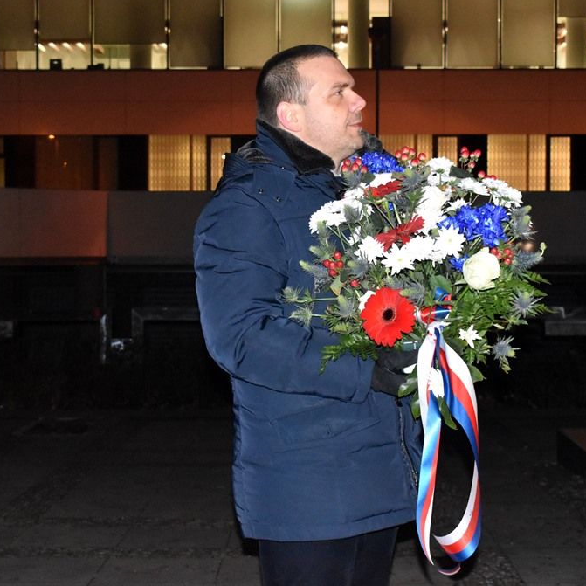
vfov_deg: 24.7
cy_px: 290
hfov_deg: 24.7
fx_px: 1341
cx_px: 298
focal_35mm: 70
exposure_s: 1/60
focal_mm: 36
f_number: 8
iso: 6400
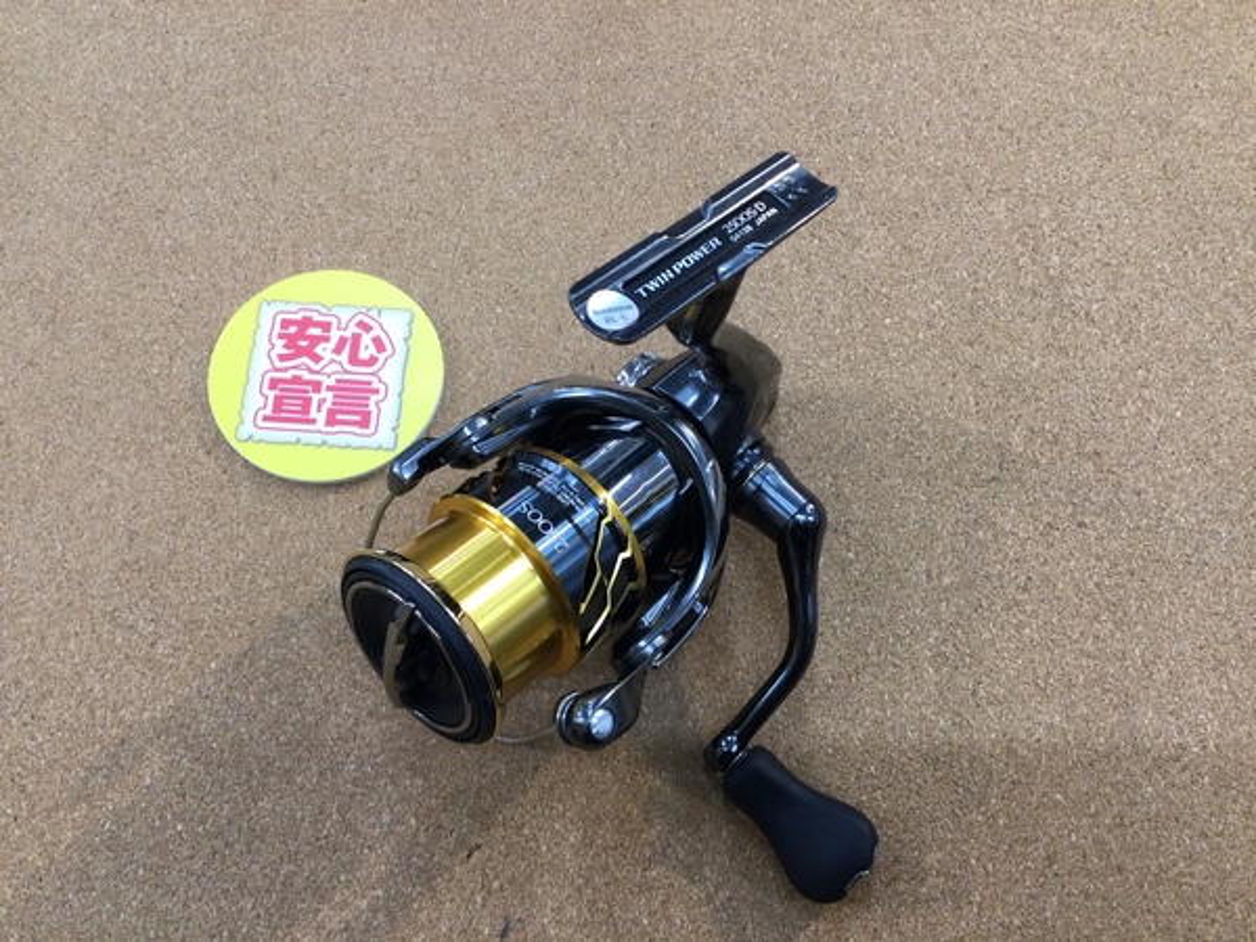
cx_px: 628
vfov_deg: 45.4
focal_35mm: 31
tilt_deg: -71.7
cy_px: 471
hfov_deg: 58.4
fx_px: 1125
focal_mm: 3.3
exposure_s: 1/30
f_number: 2.4
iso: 40
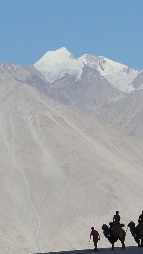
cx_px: -49
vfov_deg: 6.3
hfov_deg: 3.6
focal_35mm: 341
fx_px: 2298
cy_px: 113
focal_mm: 21.8
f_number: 4.5
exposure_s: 1/1600
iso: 160
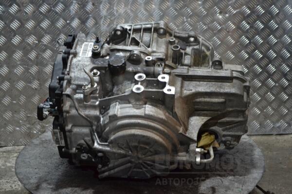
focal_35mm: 57
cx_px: 146
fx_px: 462
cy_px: 97
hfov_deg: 35.1
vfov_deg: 23.8
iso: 1600
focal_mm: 38
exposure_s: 1/30
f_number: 5
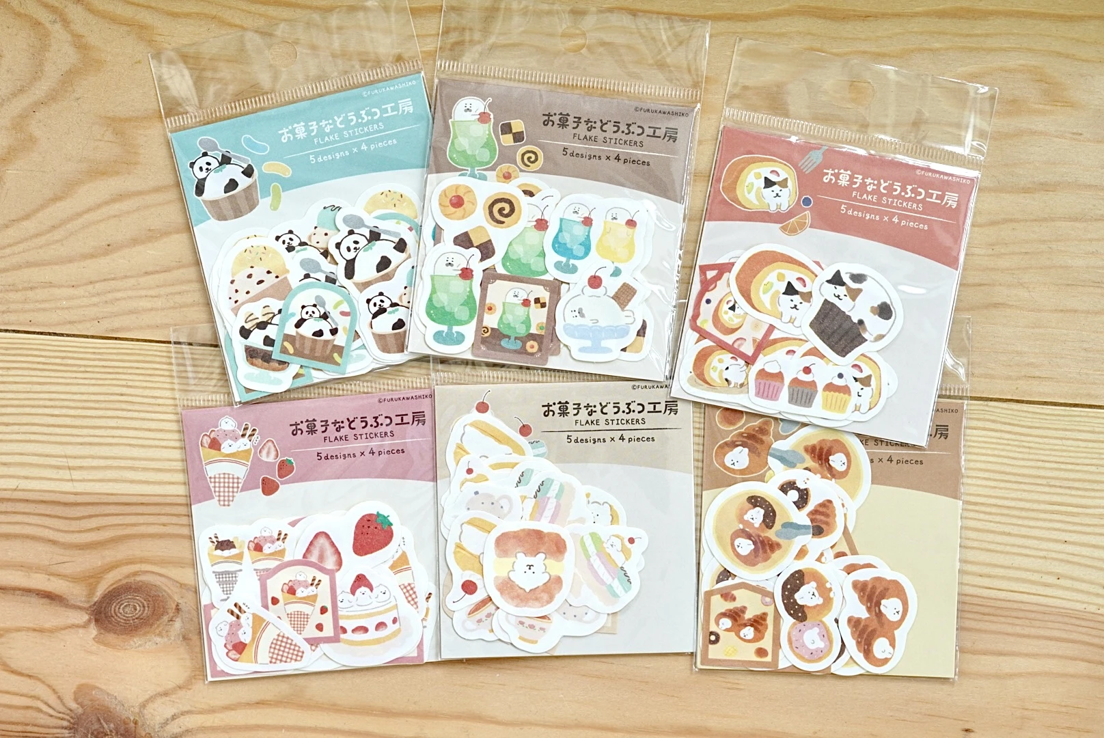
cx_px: 552
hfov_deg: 22.6
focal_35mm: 90
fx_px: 2762
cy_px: 369
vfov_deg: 15.2
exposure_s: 1/100
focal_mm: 90
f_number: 6.3
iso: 500
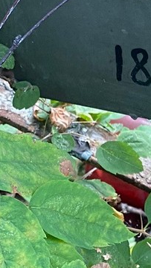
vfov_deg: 18.9
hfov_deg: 10.3
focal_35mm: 113
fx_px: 805
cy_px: 88
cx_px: 249
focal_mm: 4.25
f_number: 1.8
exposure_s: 1/66
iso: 125
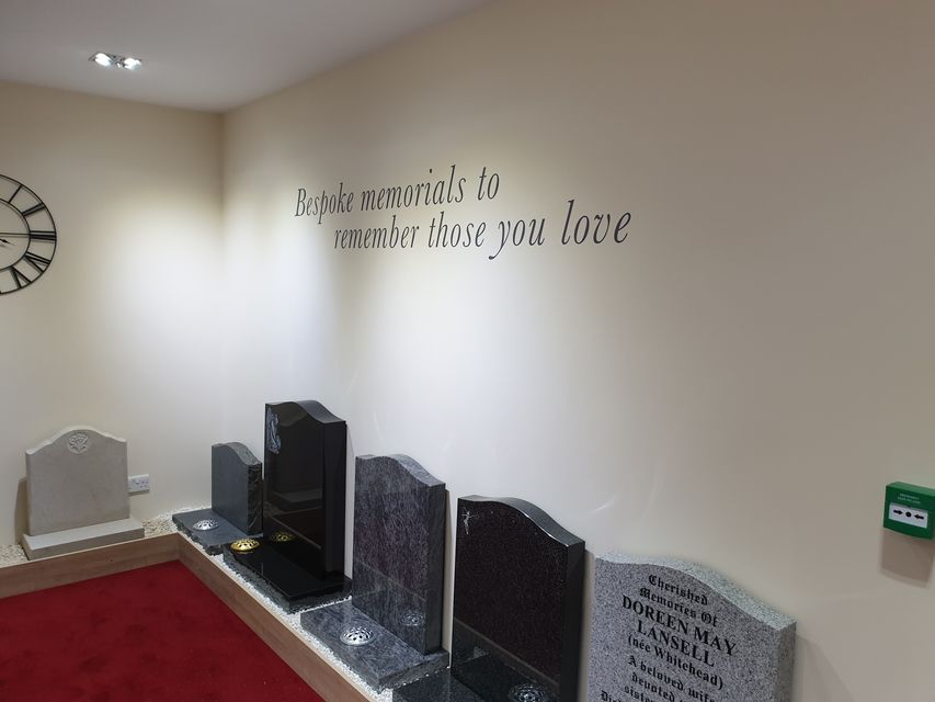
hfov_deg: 67.3
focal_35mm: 26
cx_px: 468
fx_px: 702
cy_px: 351
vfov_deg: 53.1
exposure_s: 1/50
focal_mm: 4.3
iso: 160
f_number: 2.4
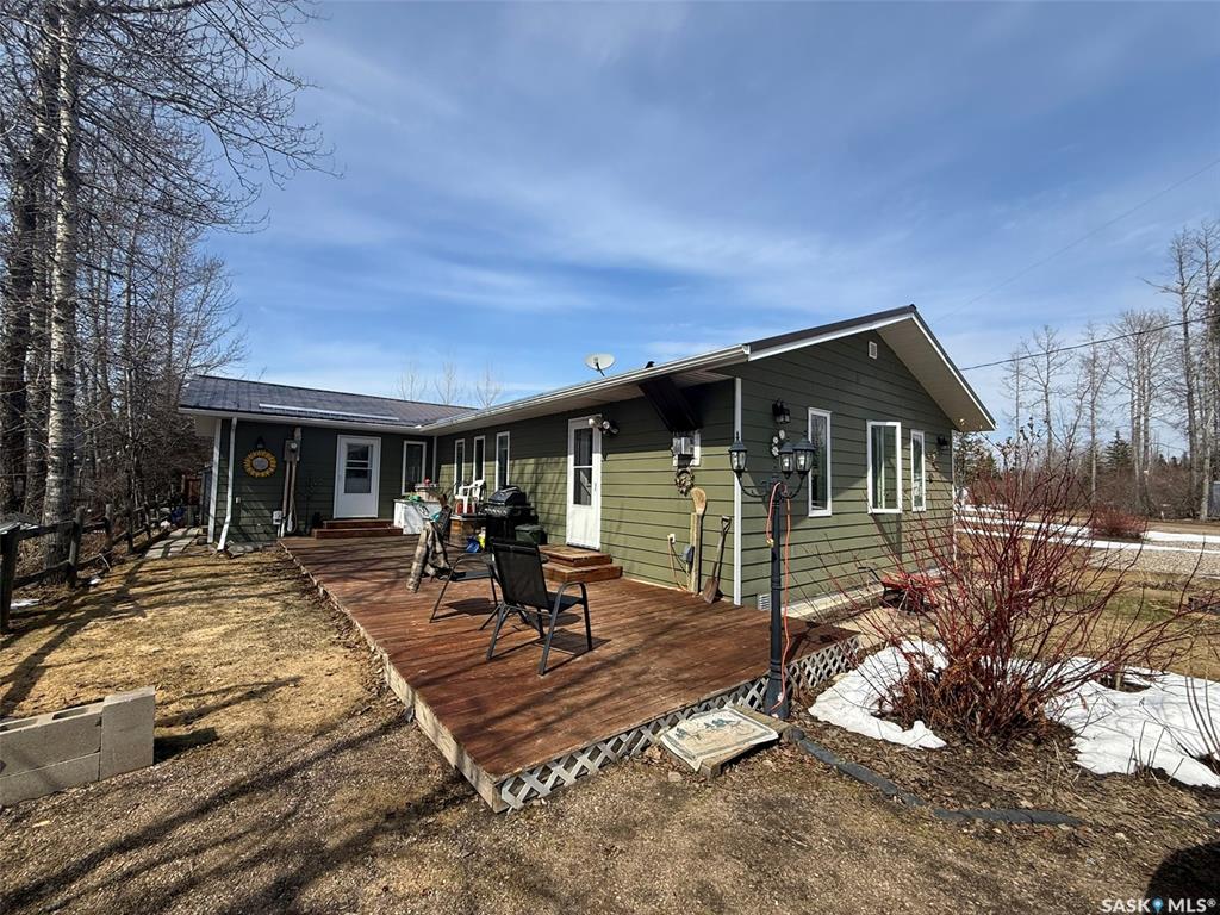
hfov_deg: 102.1
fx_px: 493
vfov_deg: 85.7
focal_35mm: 14
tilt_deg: +3.0
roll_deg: -1.3
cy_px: 458
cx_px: 610
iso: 50
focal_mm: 2.22
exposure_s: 1/1795
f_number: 2.2
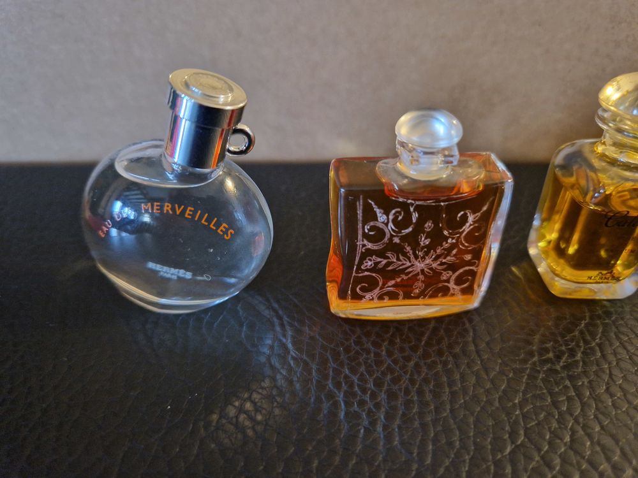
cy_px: 239
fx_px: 424
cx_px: 319
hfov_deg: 73.9
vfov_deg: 58.9
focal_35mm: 23
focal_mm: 5.4
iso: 800
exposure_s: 1/25
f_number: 1.8
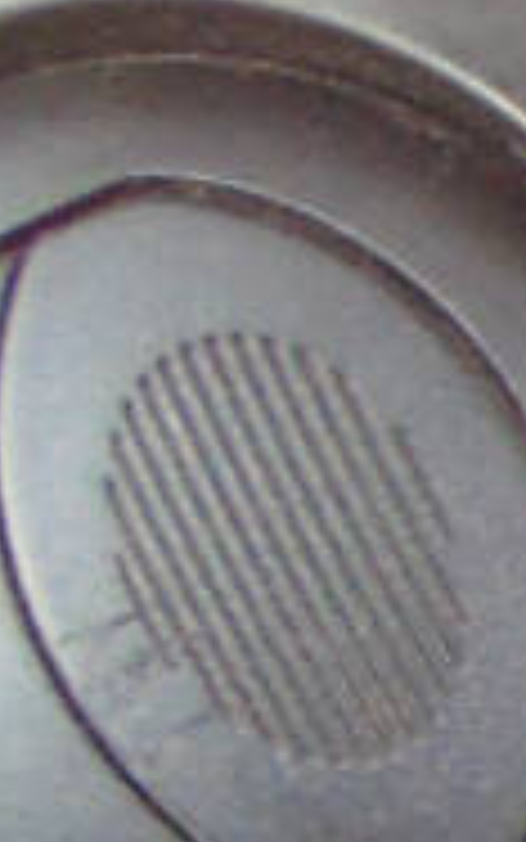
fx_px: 5203
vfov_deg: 8.5
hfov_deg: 4.8
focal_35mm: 227
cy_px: 1995
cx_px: 2643
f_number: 3
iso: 200
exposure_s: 1/30
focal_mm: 4.5
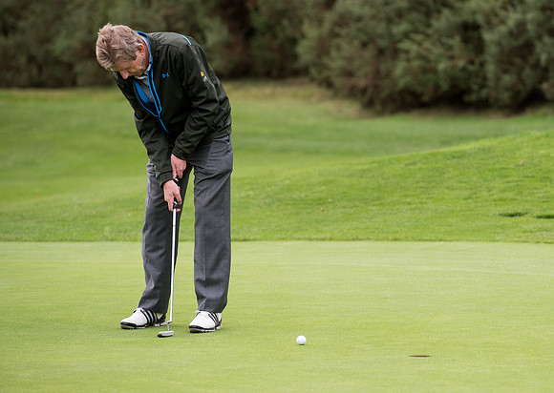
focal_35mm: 284
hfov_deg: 7.1
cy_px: 198
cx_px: 374
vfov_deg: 5.1
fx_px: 4456
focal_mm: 200
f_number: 4
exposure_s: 1/1000
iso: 640
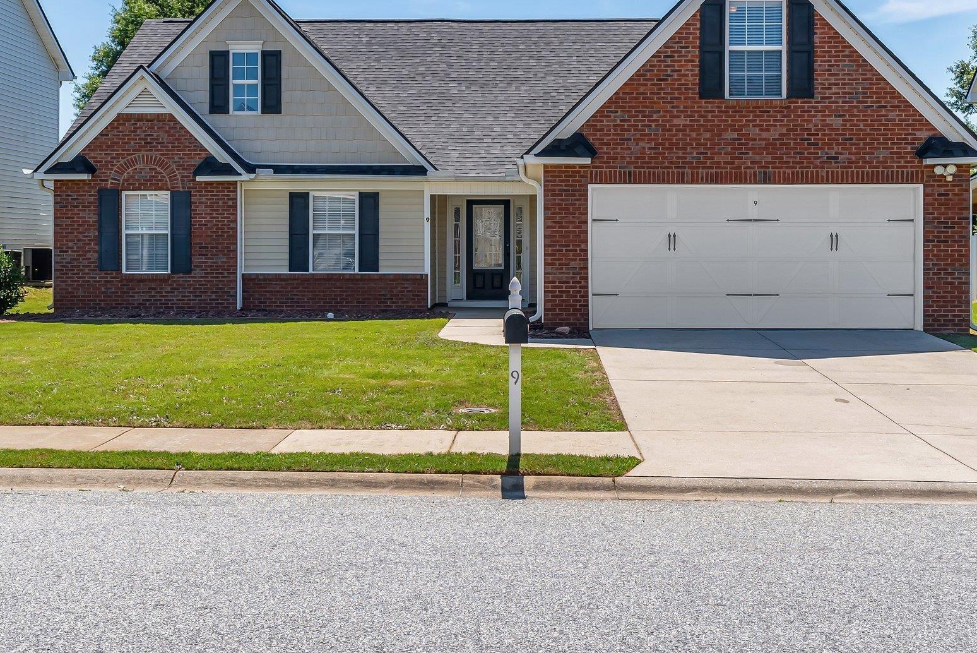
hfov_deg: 47.4
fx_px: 1113
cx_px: 514
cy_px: 248
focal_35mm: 41
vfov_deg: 32.5
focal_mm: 31
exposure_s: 1/640
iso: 400
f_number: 8
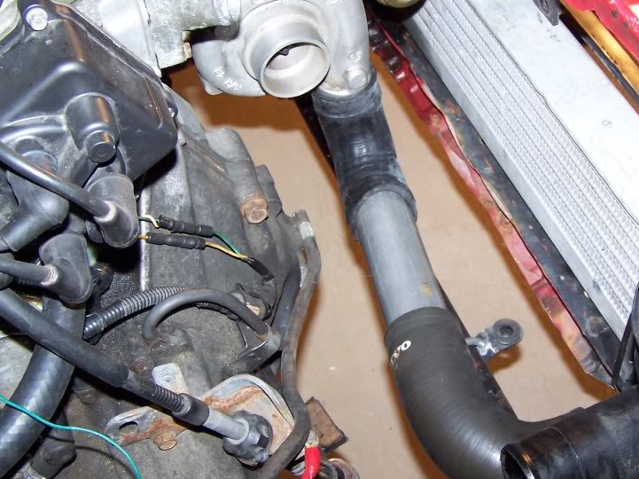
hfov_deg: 35.4
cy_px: 217
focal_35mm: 54
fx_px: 996
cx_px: 396
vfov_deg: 27.0
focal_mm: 6.3
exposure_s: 1/60
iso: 140
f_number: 2.8
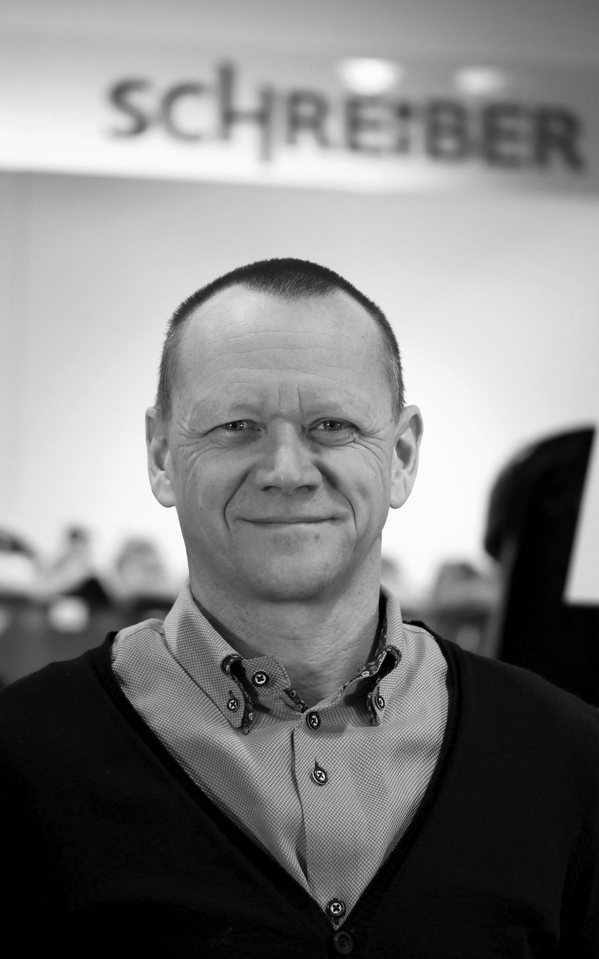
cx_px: 309
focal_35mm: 213
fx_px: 5565
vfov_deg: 9.8
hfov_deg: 6.2
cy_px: 481
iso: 800
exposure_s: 1/500
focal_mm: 100
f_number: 3.2
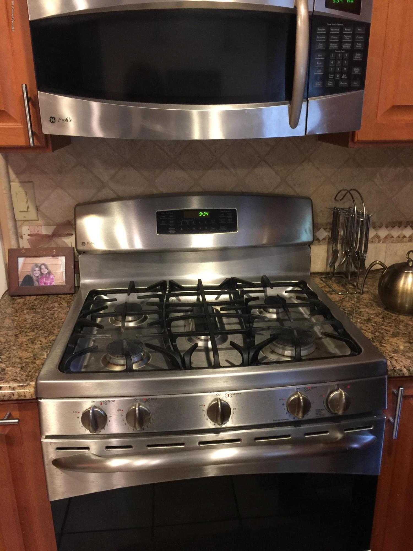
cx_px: 206
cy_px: 276
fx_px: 461
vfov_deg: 61.7
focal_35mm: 29
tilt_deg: -18.6
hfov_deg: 48.2
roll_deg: -0.1
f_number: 2.2
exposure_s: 1/4
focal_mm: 4.15
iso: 64
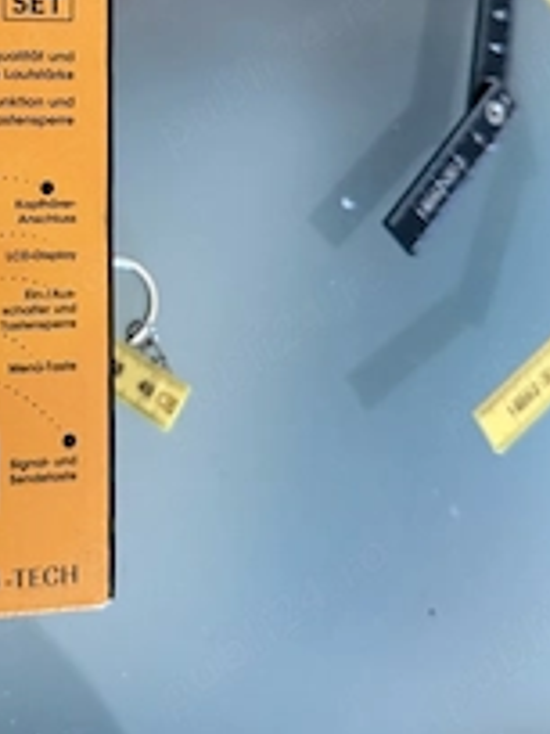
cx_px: 65
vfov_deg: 38.3
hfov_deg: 29.7
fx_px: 996
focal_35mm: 47
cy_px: 108
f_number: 1.78
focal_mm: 6.76
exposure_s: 1/60
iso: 250
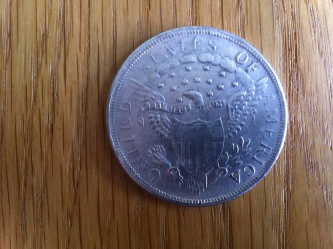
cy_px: 124
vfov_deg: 40.6
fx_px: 336
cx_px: 166
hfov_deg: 52.7
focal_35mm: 35
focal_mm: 3.85
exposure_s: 1/15
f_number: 2.8
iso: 80
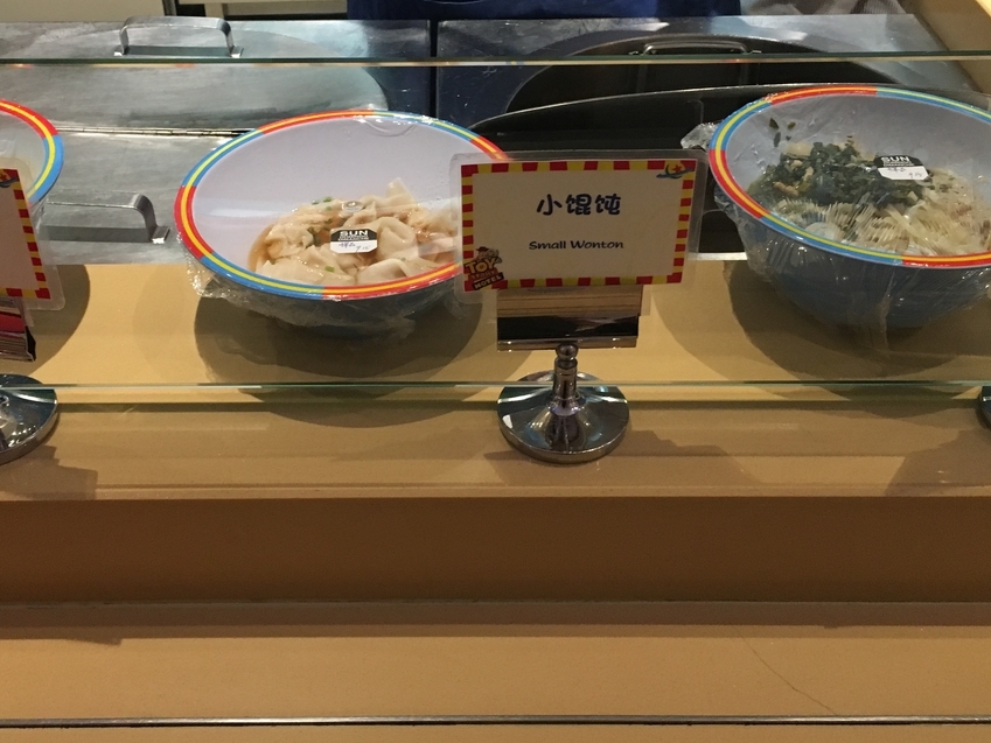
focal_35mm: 41
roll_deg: +1.2
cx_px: 438
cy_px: 283
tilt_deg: -36.3
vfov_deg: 35.0
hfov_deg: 45.7
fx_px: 1174
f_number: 2.2
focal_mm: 4.15
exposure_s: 1/25
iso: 200
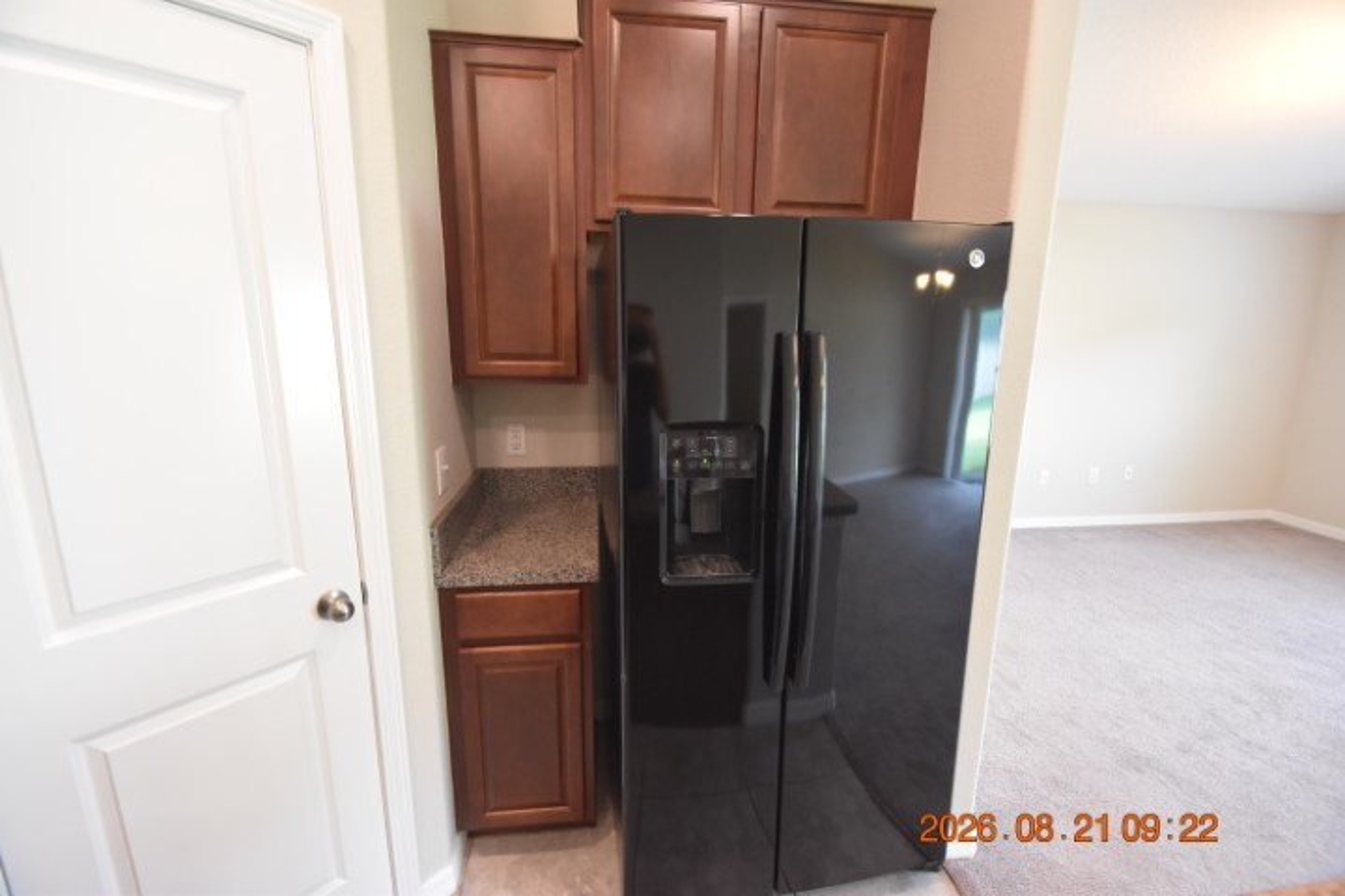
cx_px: 672
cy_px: 448
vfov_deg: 77.3
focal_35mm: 15
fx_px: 560
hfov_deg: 100.4
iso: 2000
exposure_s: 1/60
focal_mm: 10
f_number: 3.5
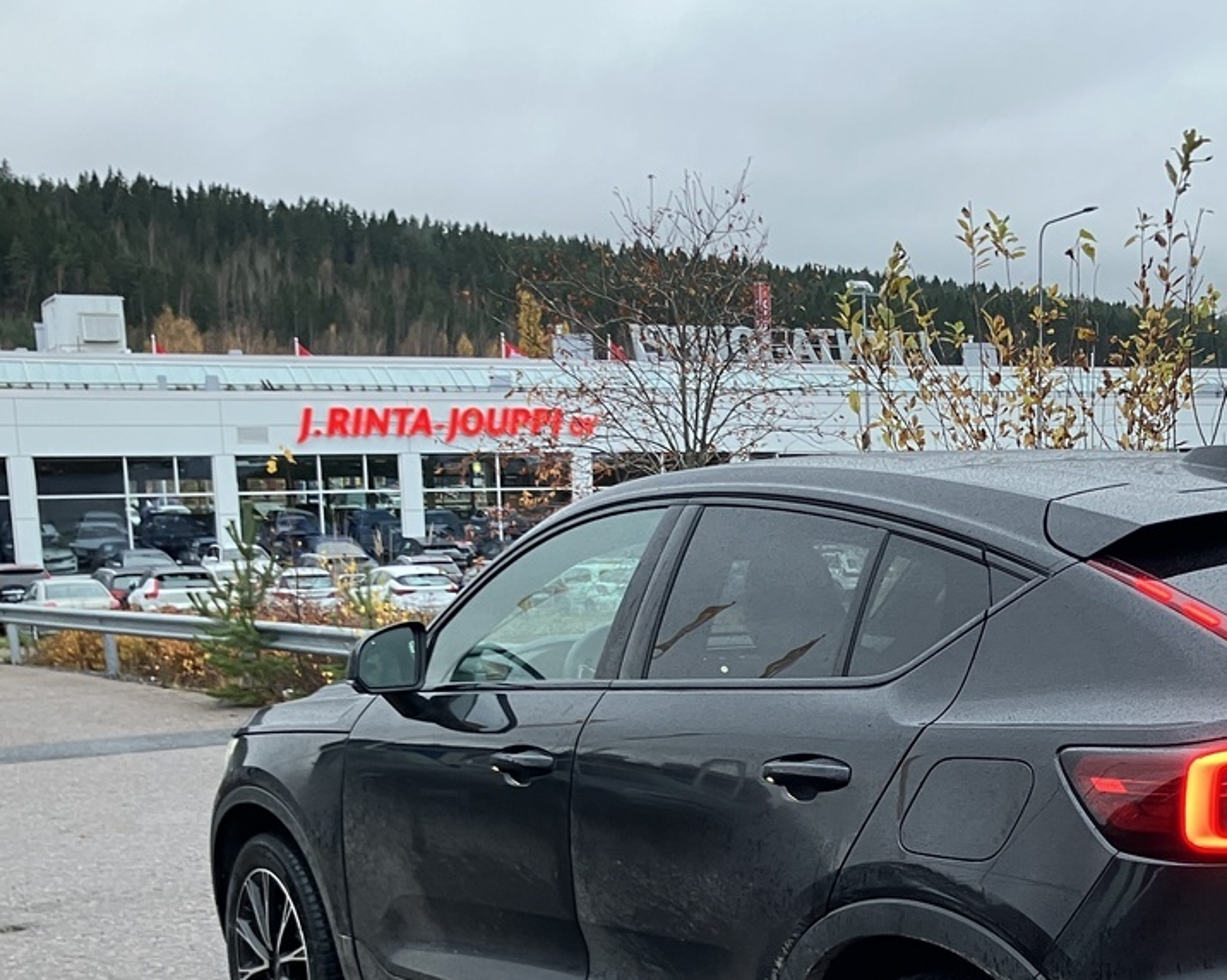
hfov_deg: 33.2
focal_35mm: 55
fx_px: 1996
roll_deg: +0.8
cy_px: 872
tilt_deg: -5.5
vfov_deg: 26.7
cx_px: 984
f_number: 1.8
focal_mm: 3.99
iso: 50
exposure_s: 1/58
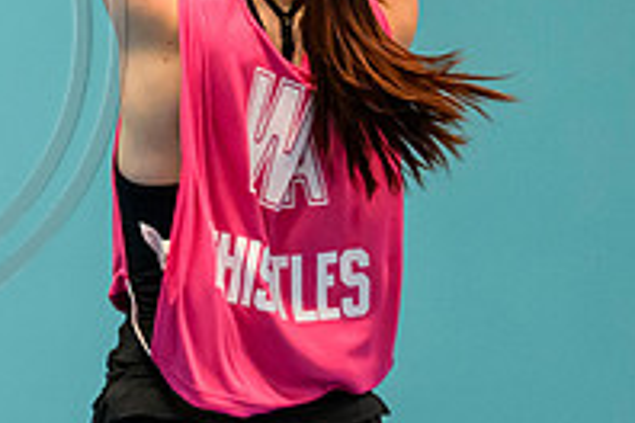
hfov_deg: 2.3
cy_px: 192
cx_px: -378
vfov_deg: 1.5
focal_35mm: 894
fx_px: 15768
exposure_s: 1/1000
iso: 8000
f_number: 2.8
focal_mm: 200
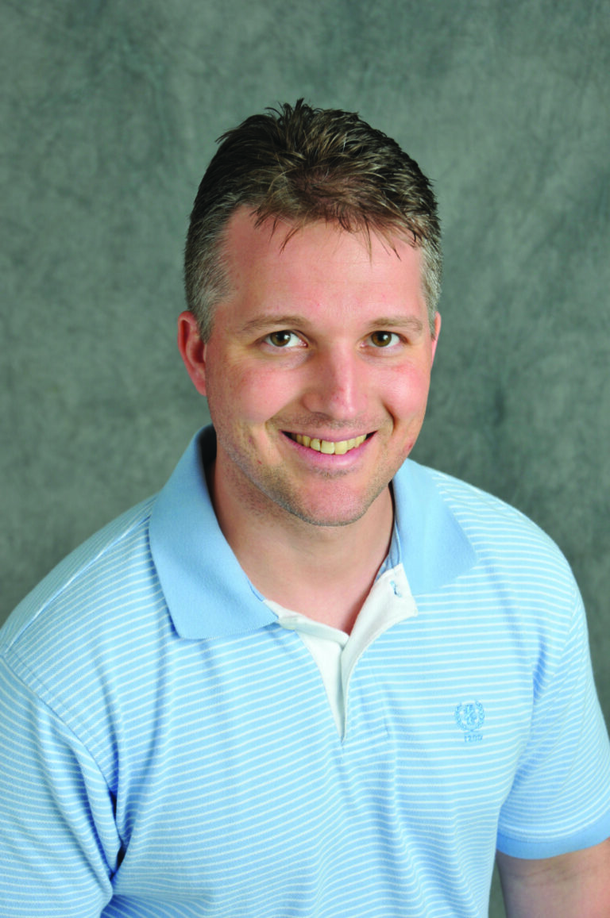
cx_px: 305
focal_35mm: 75
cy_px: 459
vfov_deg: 27.0
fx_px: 1912
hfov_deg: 18.1
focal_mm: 50
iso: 200
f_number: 6.3
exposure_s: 1/250
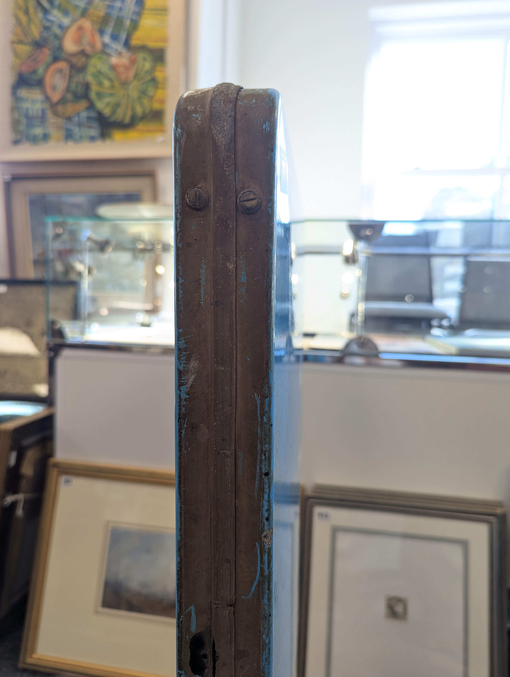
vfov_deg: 71.5
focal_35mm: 24
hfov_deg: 56.9
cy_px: 338
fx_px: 470
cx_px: 255
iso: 98
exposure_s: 1/100
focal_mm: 6.81
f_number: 1.85
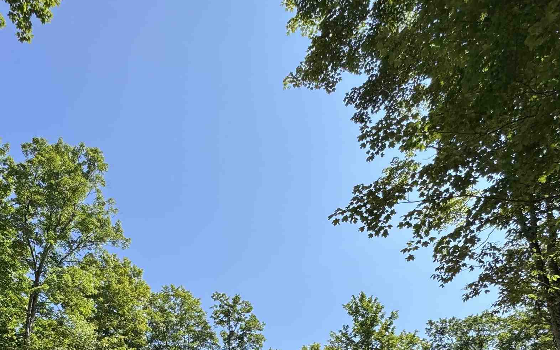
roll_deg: -0.1
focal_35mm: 29
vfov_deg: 36.1
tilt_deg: +18.3
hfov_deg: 63.7
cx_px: 211
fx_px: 443
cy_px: 392
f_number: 2.2
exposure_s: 1/1048
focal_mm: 2.22
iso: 40
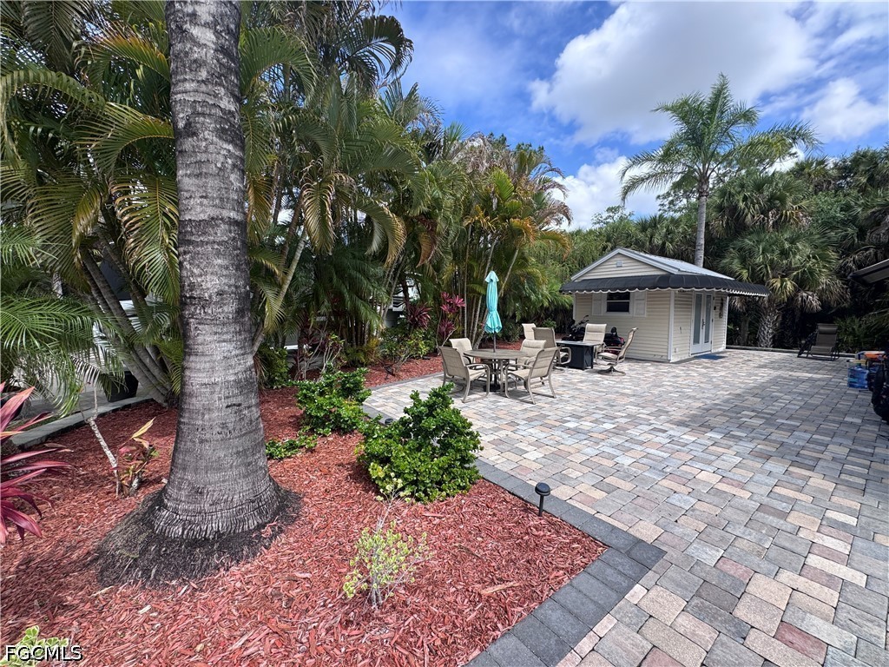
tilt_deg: -2.9
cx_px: 444
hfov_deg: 102.1
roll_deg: -0.7
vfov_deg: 85.7
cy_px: 334
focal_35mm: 14
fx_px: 360
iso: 50
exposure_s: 1/1078
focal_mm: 2.22
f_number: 2.2
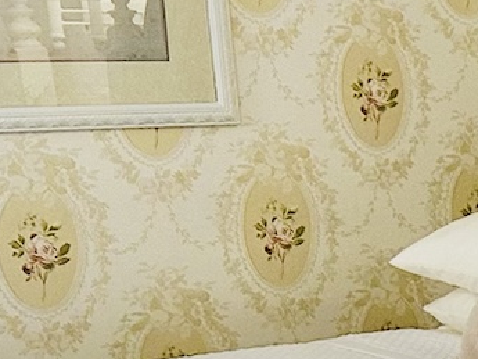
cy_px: 406
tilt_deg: -10.5
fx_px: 1920
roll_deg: +0.0
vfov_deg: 10.5
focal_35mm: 139
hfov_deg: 11.6
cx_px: 1156
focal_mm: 6.86
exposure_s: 1/120
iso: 200
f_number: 1.78
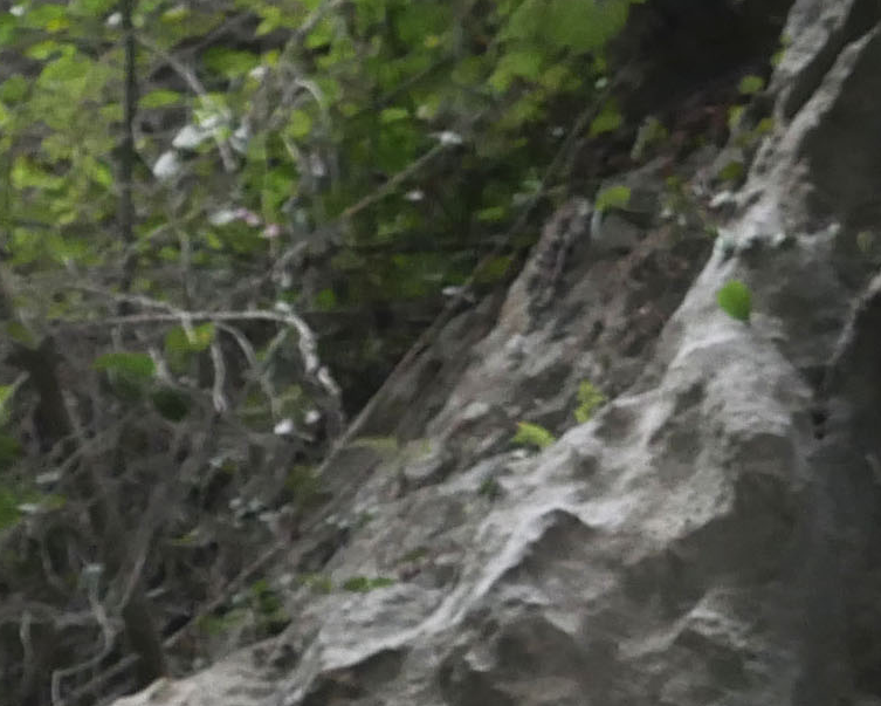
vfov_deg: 6.0
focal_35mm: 250
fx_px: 6521
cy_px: 1454
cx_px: 2109
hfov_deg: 7.3
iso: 640
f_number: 4.6
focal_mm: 21
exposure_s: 1/60
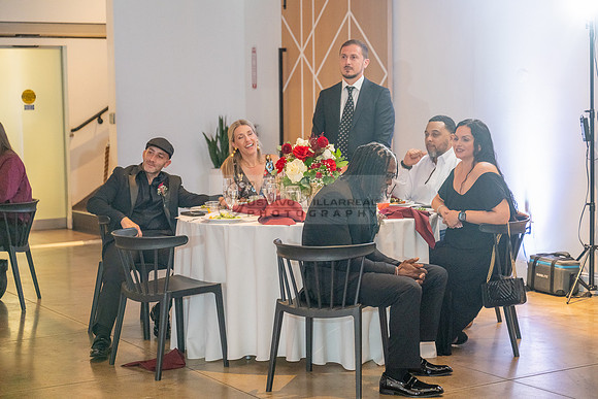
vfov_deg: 19.5
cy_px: 200
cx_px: 299
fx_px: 1163
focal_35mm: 70
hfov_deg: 28.8
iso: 2000
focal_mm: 70
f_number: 2.8
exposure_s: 1/200
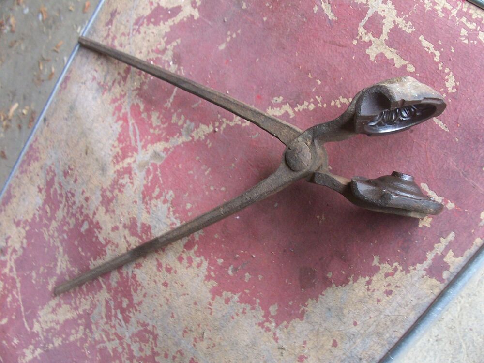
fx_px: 489
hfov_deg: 52.6
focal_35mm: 35
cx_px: 242
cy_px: 182
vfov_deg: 40.7
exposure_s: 1/30
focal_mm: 6
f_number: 2.8
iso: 140
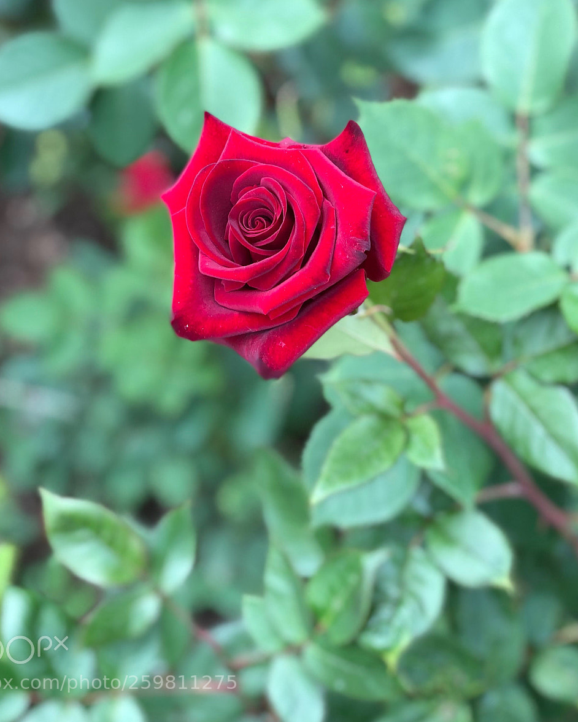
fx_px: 1475
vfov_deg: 27.3
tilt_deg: -58.7
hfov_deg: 22.2
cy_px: 240
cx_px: 284
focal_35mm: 69
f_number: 2.4
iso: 32
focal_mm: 6
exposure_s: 1/60
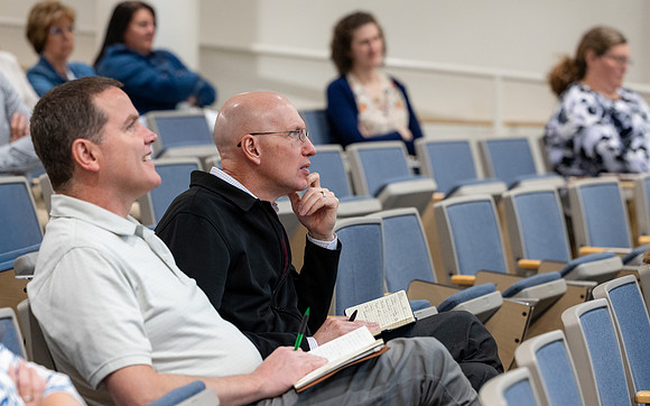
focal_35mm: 155
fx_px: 2753
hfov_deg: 13.5
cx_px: 346
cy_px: 232
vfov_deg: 8.4
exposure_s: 1/200
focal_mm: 105
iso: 1250
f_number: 3.2
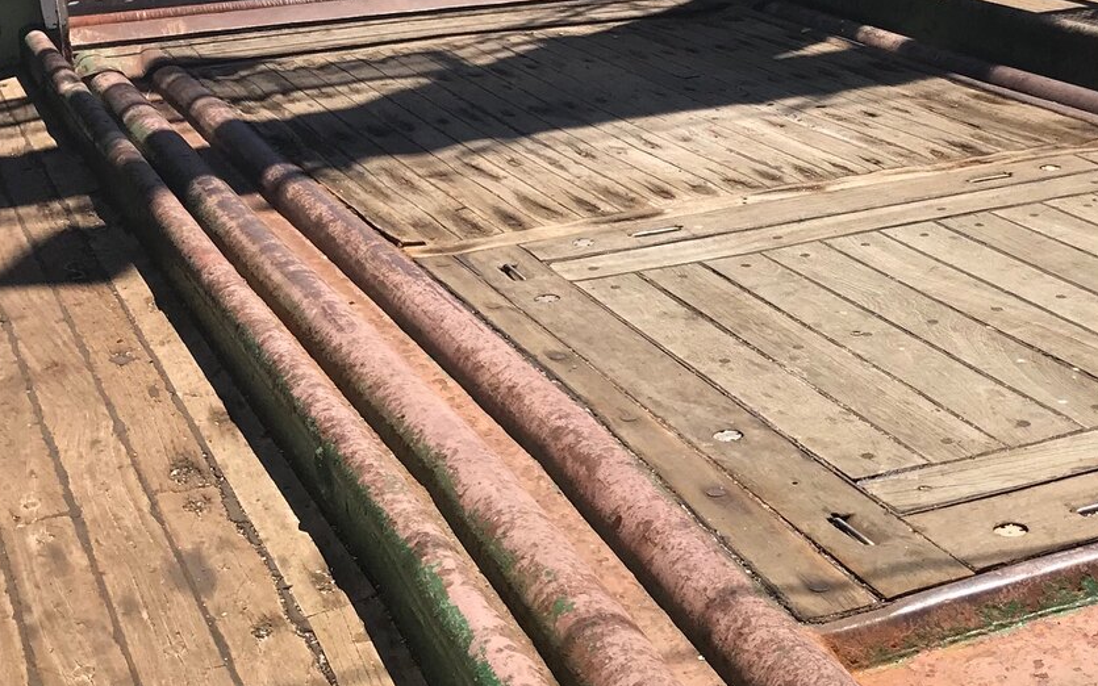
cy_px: 210
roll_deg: +3.1
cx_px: 847
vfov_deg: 20.2
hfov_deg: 31.3
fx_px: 1915
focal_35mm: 64
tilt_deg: -13.4
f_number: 1.8
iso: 20
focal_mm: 3.99
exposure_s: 1/2660
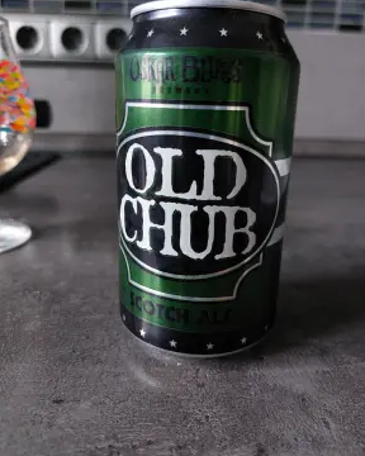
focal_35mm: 26
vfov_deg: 65.9
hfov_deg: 54.9
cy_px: 205
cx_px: 184
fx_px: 351
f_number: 1.8
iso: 400
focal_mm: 5.23
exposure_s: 1/33
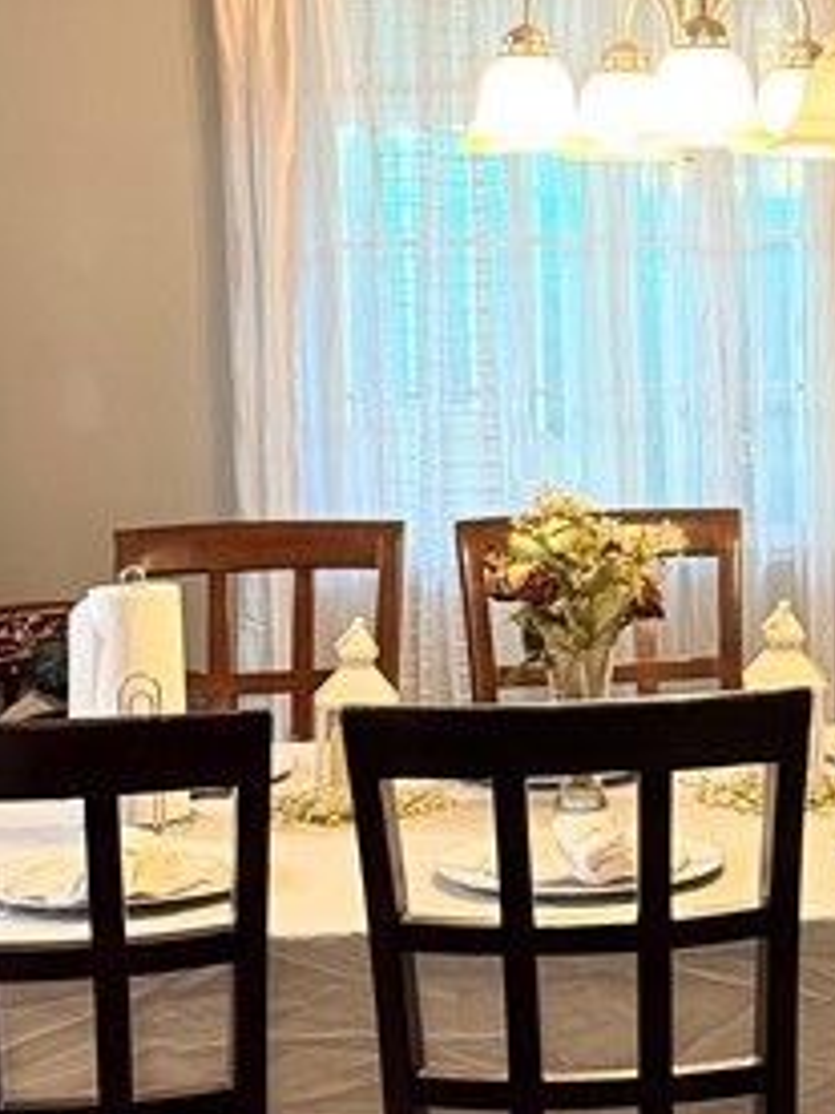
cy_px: 250
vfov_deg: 21.8
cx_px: 637
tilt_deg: -1.0
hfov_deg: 16.5
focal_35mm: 89
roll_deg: +1.0
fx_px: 2862
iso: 500
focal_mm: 6.76
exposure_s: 1/60
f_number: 1.78
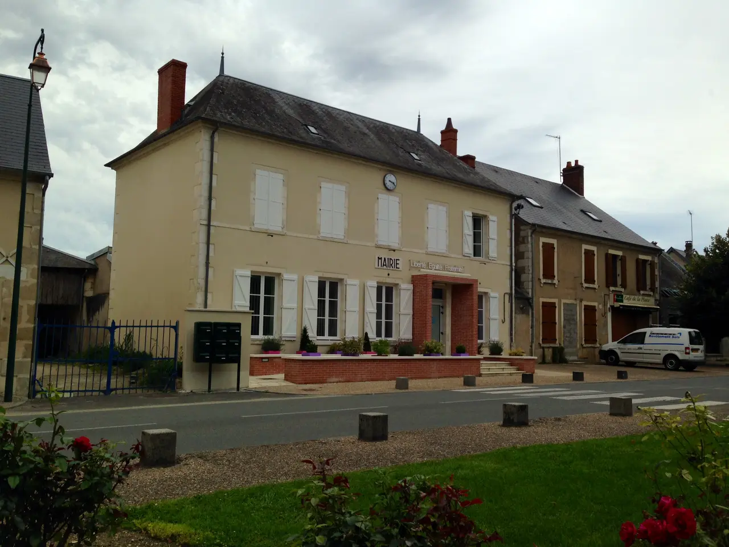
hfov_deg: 55.4
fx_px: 695
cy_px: 274
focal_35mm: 33
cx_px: 364
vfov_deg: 42.9
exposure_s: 1/2088
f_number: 2.4
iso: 50
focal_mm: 4.12
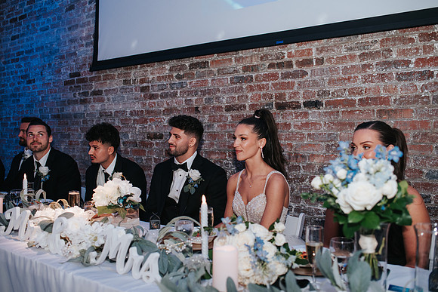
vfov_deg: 37.9
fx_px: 426
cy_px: 146
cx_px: 219
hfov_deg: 54.4
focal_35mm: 35
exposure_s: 1/200
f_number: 2.8
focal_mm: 35
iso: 1000
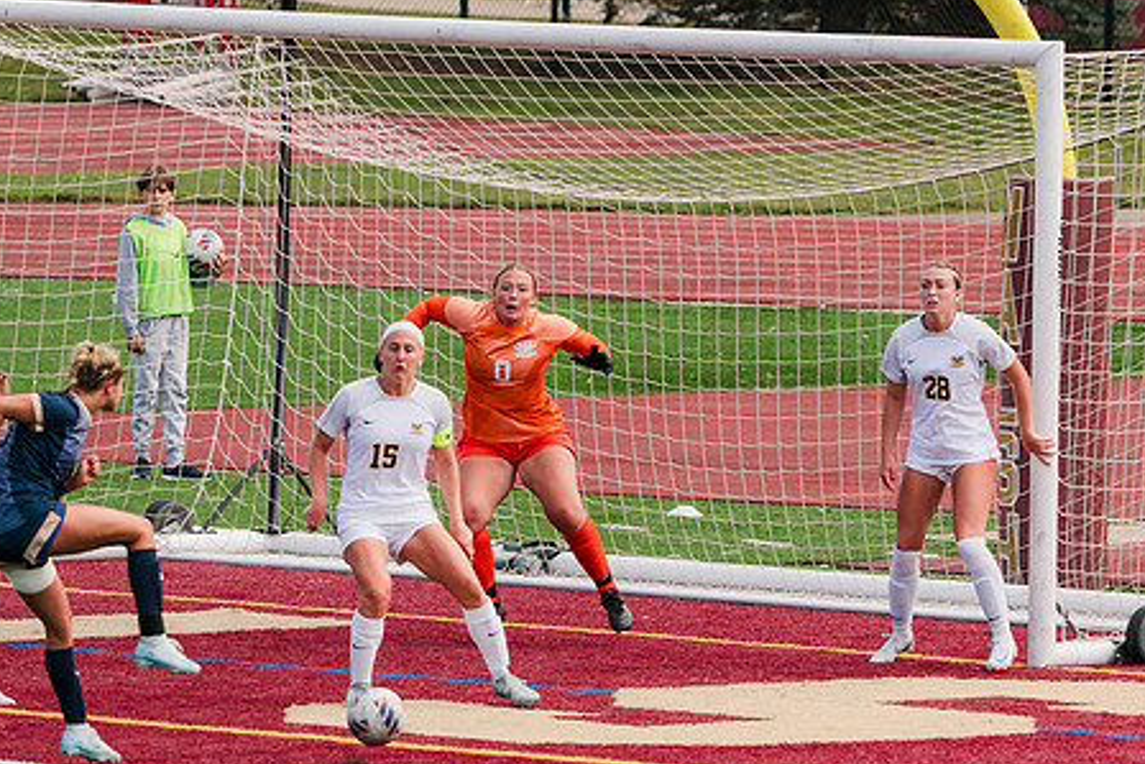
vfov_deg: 2.6
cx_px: 614
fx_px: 16639
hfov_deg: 3.9
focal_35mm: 523
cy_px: 372
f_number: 6.3
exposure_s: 1/1600
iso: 500
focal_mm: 329
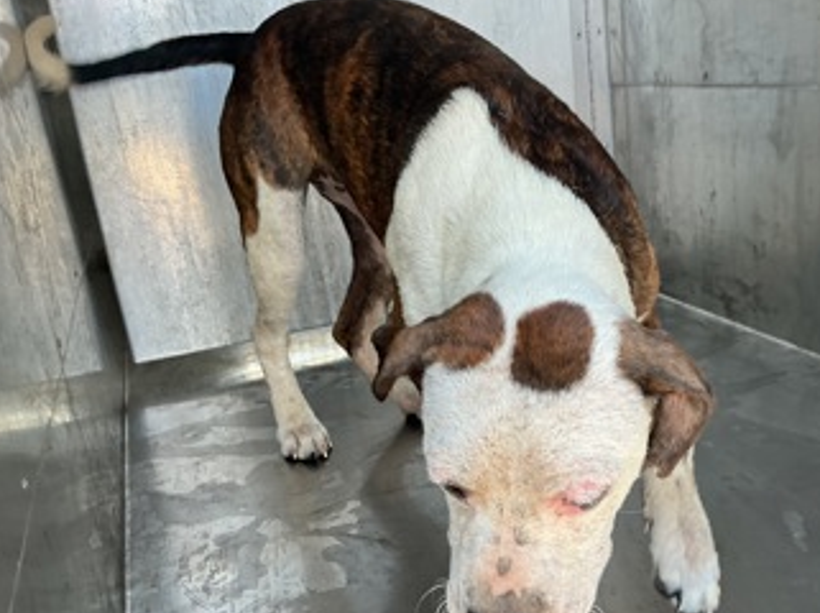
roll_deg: +7.9
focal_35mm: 38
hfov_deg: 48.7
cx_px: 496
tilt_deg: -21.3
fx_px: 899
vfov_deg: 37.5
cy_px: 361
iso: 32
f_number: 1.8
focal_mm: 3
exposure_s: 1/120
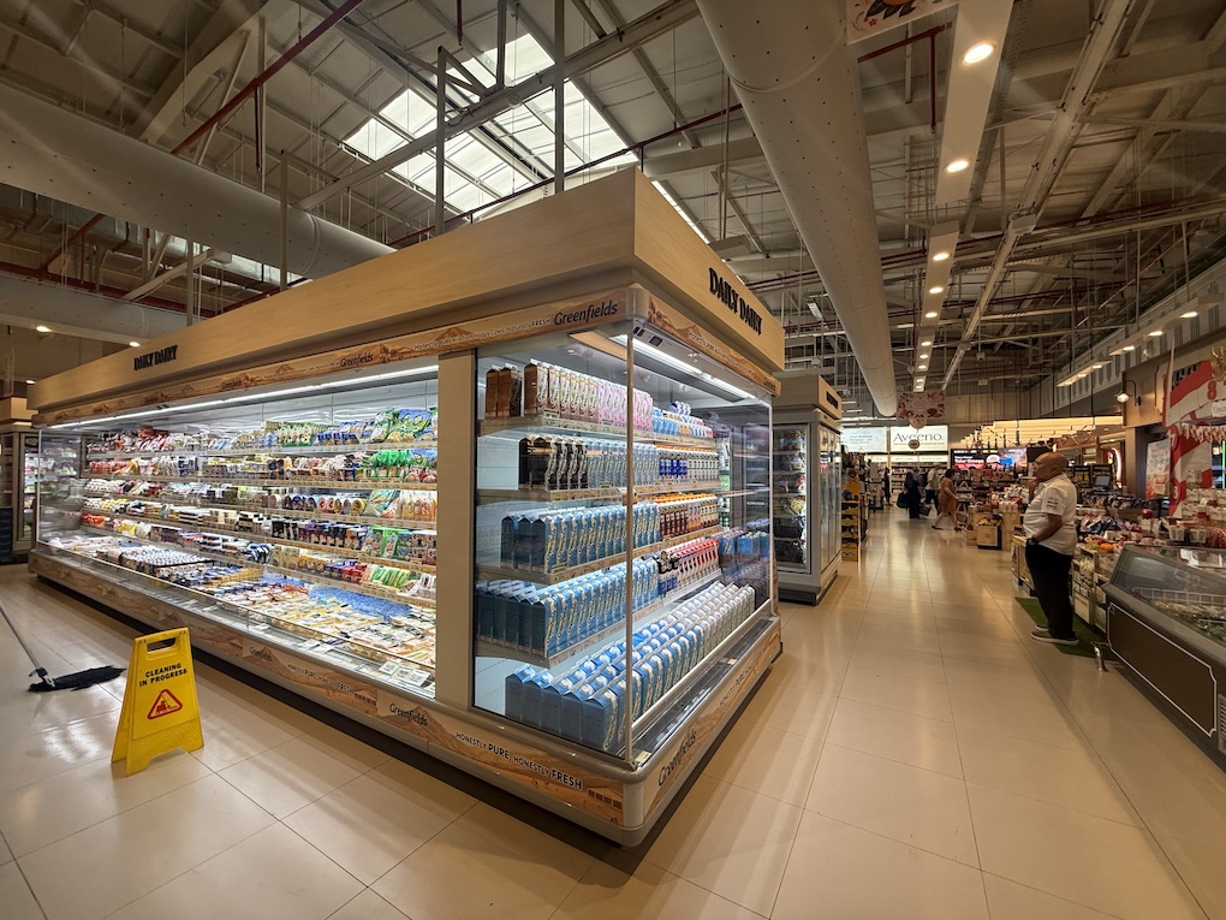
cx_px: 613
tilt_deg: -1.9
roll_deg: +3.1
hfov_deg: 102.1
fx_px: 496
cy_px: 460
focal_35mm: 14
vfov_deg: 85.7
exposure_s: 1/100
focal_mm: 2.22
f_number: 2.2
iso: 80
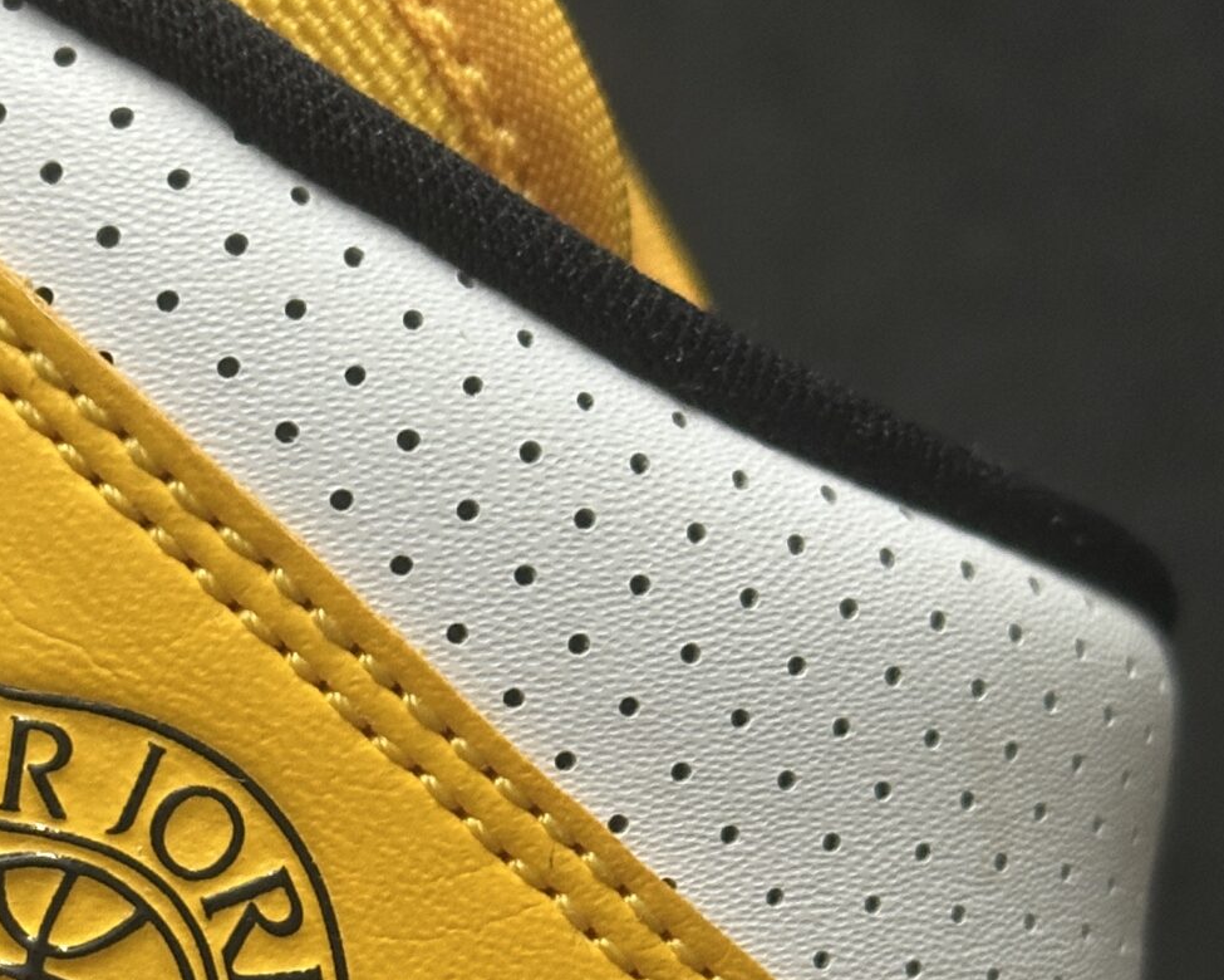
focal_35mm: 123
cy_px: 1023
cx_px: 98
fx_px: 4456
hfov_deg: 15.4
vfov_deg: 12.4
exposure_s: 1/50
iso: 200
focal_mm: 6.86
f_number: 1.78
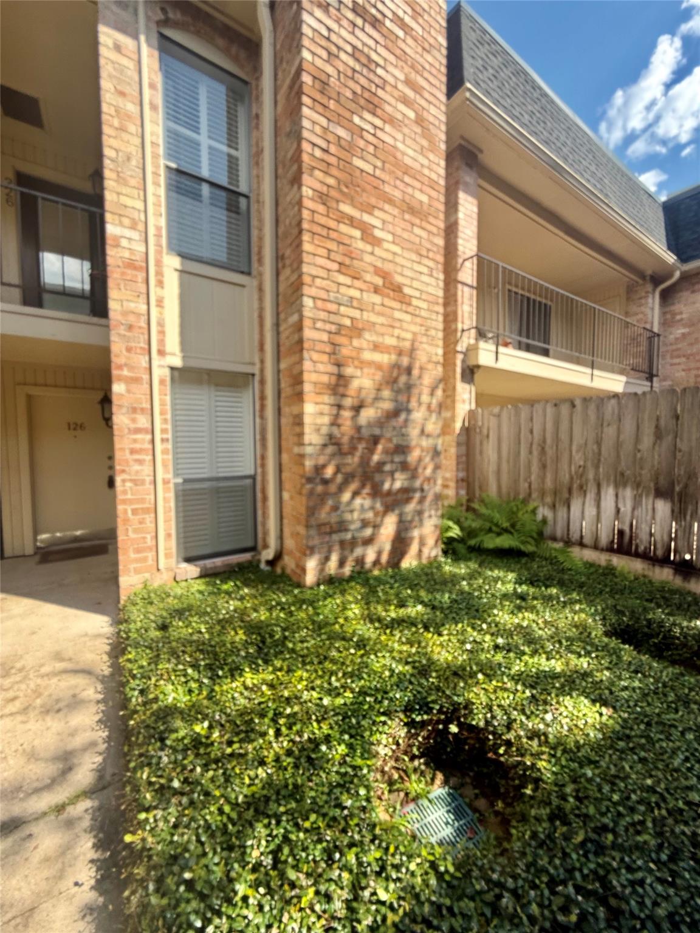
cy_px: 466
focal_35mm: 14
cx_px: 350
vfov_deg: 102.1
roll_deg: -0.6
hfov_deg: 85.7
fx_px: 377
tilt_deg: -1.8
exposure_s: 1/479
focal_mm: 2.22
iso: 64
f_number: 2.2
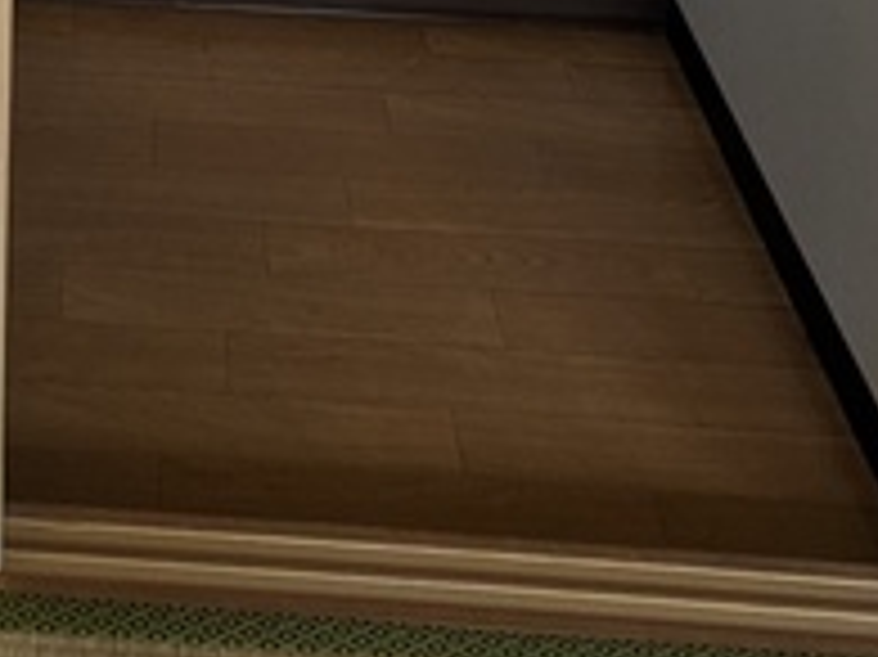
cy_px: -837
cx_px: 16
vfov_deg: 14.9
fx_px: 1749
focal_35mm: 69
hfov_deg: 26.8
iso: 71
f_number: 2.2
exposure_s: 1/120
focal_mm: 1.83
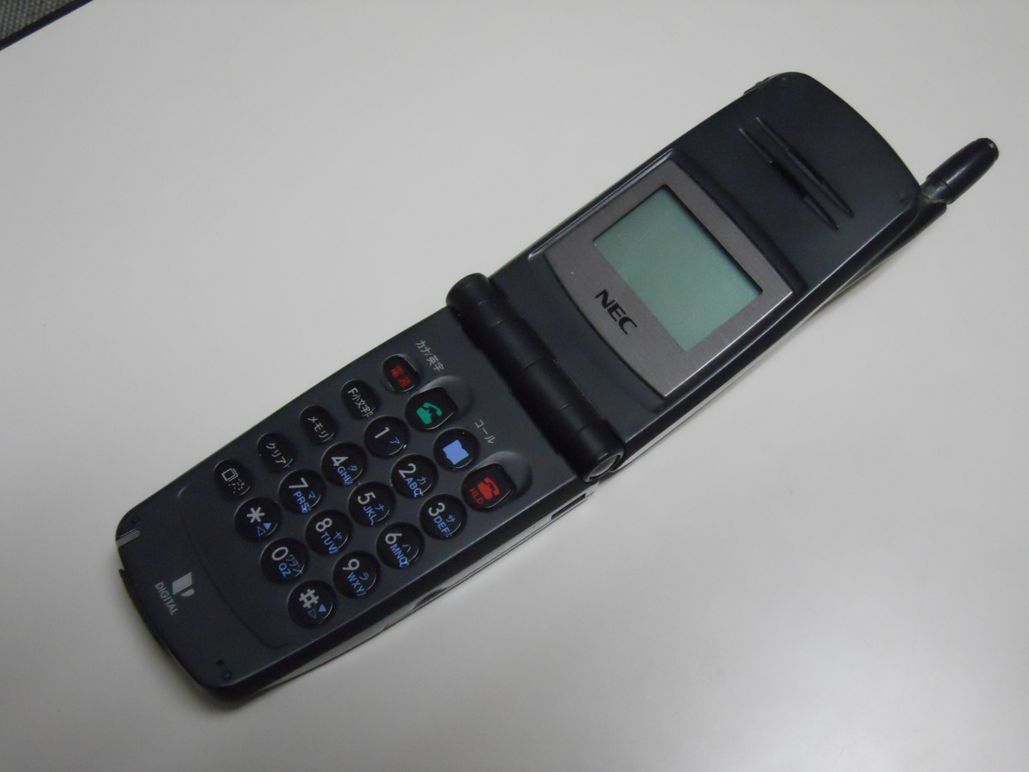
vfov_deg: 39.7
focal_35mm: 36
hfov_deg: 51.4
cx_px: 514
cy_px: 386
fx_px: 1070
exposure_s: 1/80
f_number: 3
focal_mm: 6.4
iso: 800
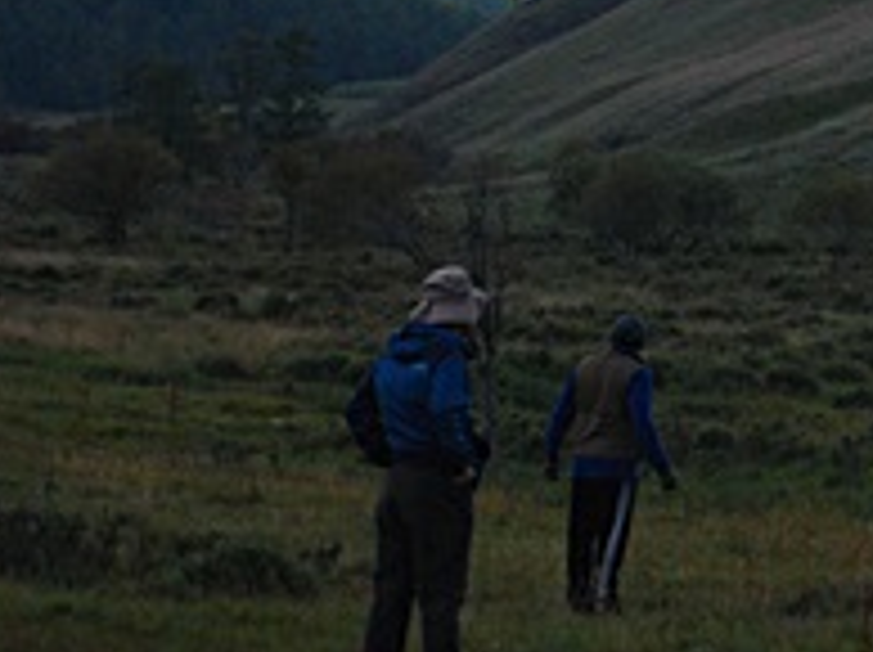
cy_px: 135
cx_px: 1768
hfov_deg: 5.3
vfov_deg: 4.0
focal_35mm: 370
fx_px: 9320
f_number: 5.6
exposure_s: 1/1600
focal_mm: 62
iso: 400
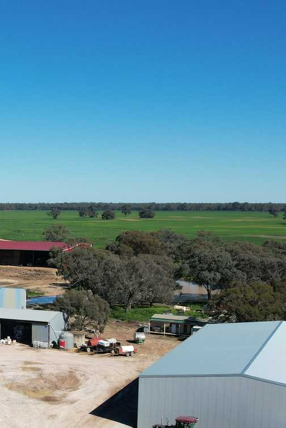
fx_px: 667
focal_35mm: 56
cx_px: -23
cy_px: 309
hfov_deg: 22.9
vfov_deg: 35.0
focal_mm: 8.38
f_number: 2.8
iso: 110
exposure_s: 1/2500
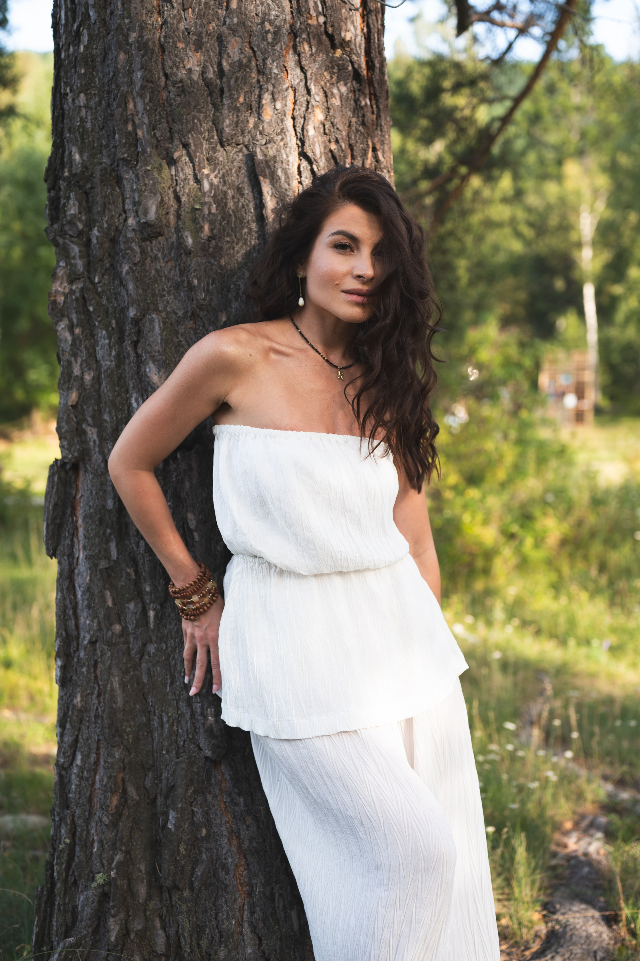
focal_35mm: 50
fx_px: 1335
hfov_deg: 27.0
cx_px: 320
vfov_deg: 39.6
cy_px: 480
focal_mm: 50
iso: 200
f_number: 3.2
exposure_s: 1/400
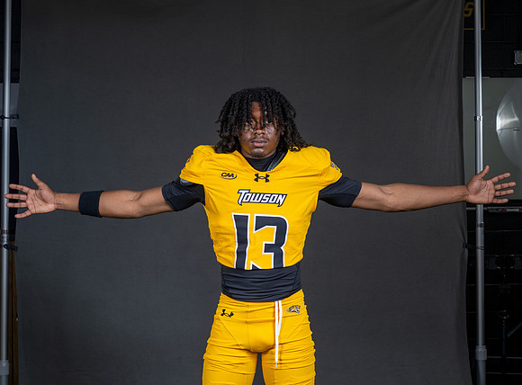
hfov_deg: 34.4
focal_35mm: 56
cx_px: 282
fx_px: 844
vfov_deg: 25.7
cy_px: 176
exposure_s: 1/200
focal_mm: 48
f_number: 8
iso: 100
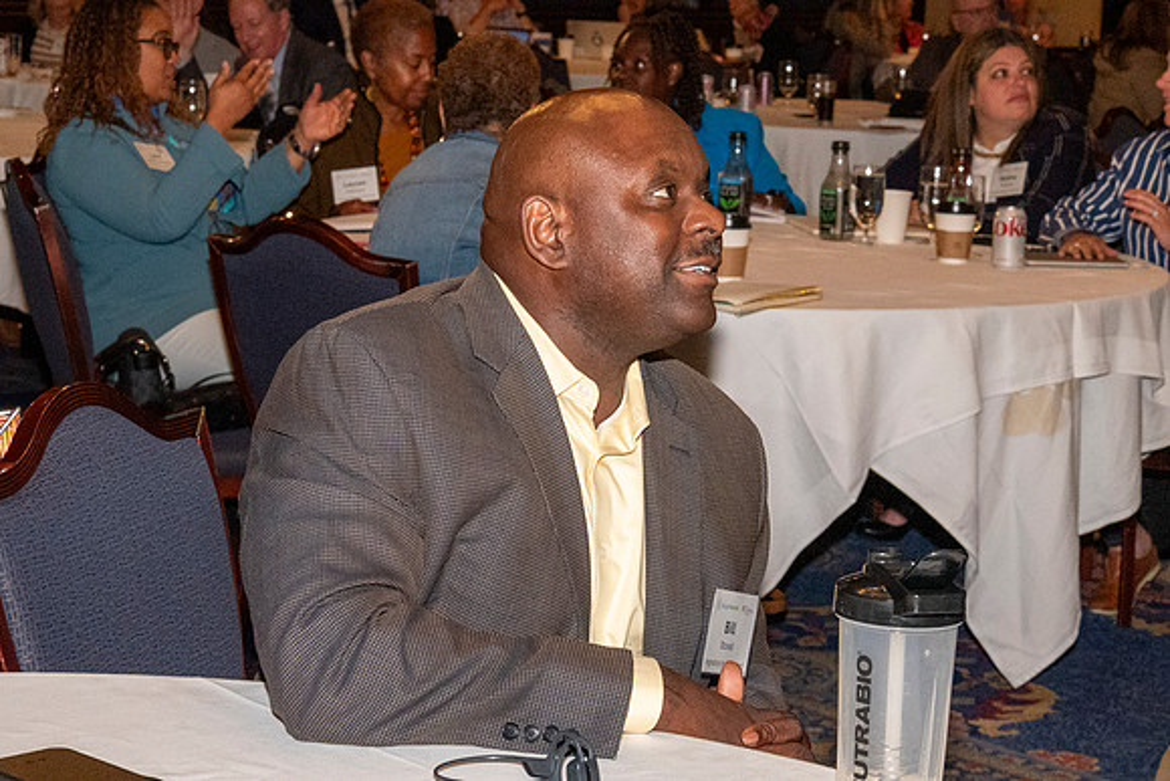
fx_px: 2731
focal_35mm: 84
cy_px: 390
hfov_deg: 24.2
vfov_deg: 16.3
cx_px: 585
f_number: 10
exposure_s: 1/100
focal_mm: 56
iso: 6400
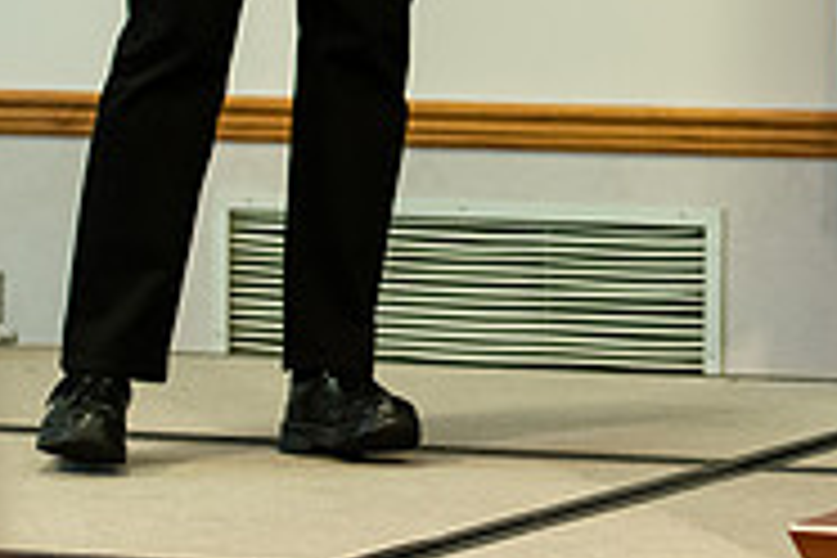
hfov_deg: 9.4
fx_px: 5068
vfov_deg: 6.2
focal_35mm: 218
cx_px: 855
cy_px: -227
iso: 2000
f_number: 3.2
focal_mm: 70
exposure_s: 1/200
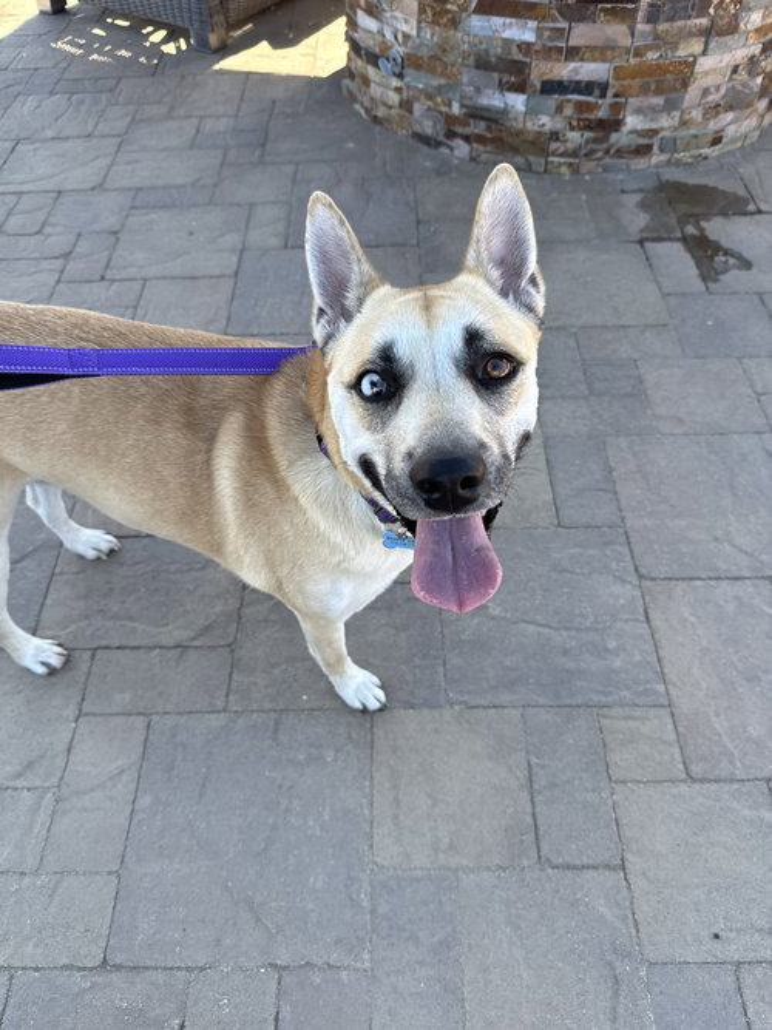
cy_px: 515
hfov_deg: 56.8
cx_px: 386
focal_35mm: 24
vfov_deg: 71.6
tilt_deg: -53.0
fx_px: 714
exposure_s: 1/805
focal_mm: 6.76
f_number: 1.78
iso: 100
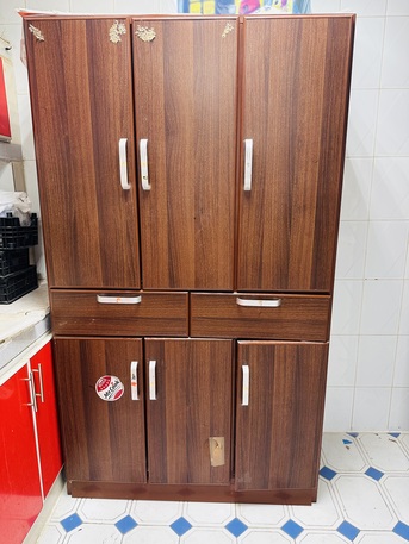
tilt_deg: -12.0
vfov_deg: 71.6
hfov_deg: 56.8
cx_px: 204
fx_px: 378
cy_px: 272
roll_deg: +0.5
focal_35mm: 24
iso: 125
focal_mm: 6.86
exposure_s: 1/60
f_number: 1.78
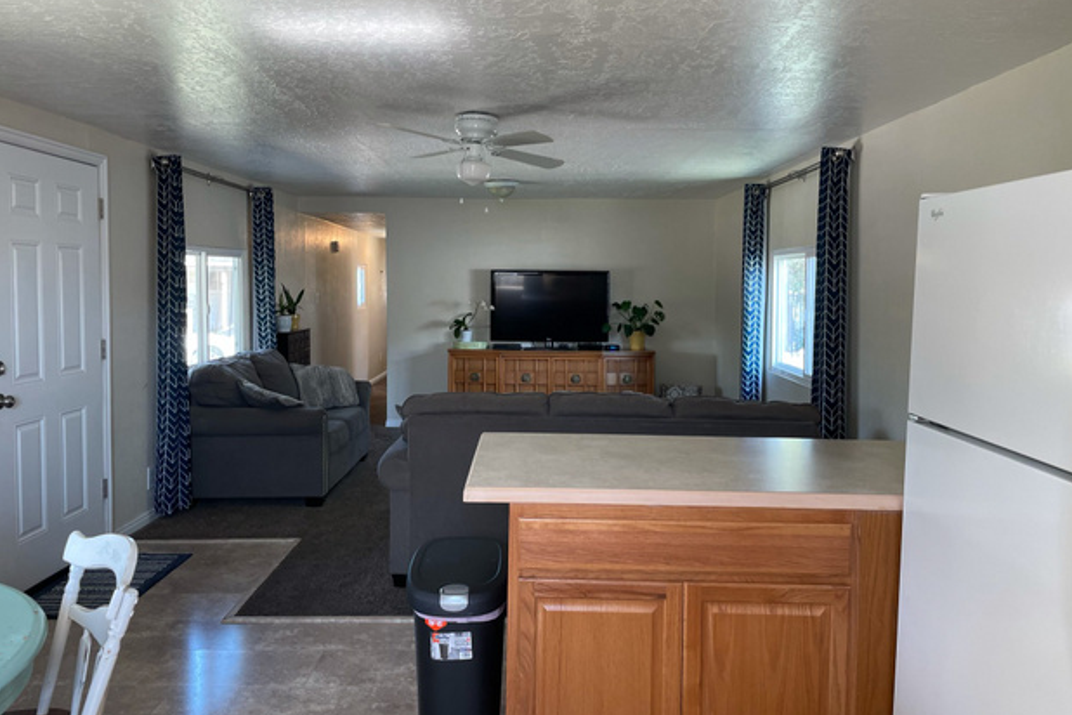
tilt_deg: -2.4
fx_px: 834
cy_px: 323
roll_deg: -0.1
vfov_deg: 46.3
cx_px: 524
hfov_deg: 65.5
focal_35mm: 28
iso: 80
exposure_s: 1/60
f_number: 1.6
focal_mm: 4.2
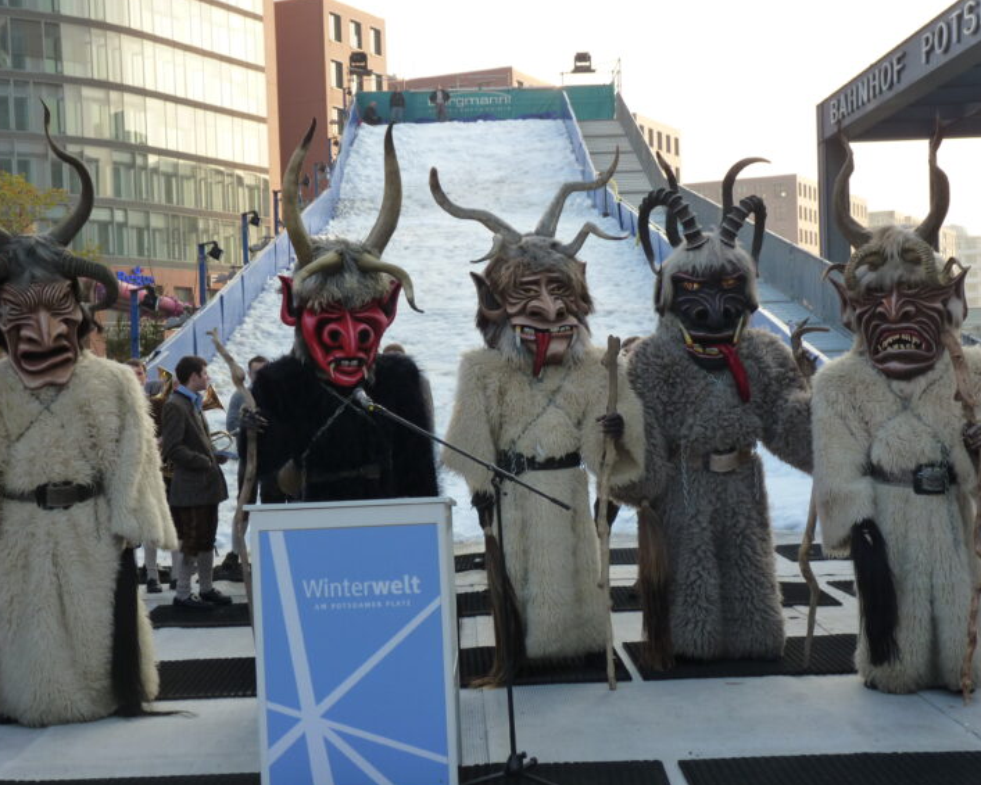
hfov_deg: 35.3
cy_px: 394
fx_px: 1539
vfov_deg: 28.6
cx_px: 473
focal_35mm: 53
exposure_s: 1/160
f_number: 4
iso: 125
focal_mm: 9
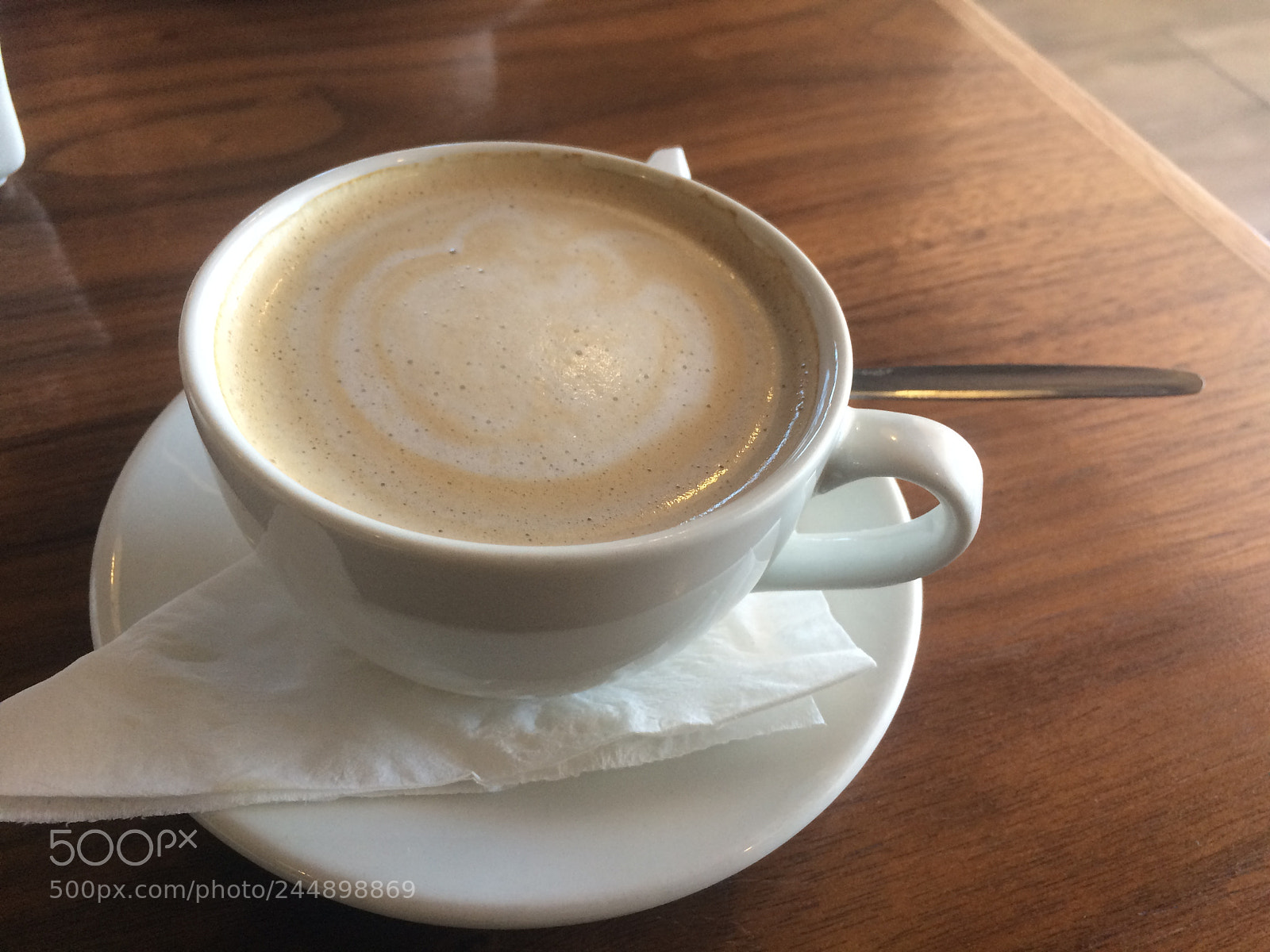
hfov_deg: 61.7
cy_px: 476
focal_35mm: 29
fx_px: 1064
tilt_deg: -48.9
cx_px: 635
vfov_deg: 48.2
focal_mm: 4.15
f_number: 2.2
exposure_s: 1/33
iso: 50
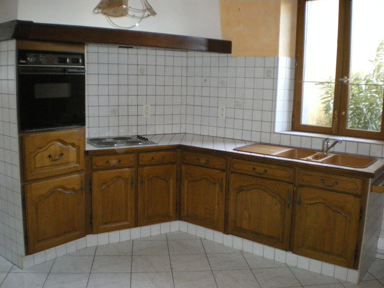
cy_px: 144
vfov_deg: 39.7
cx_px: 192
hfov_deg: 51.4
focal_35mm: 36
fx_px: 399
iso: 800
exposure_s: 1/50
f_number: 3.1
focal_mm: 6.3
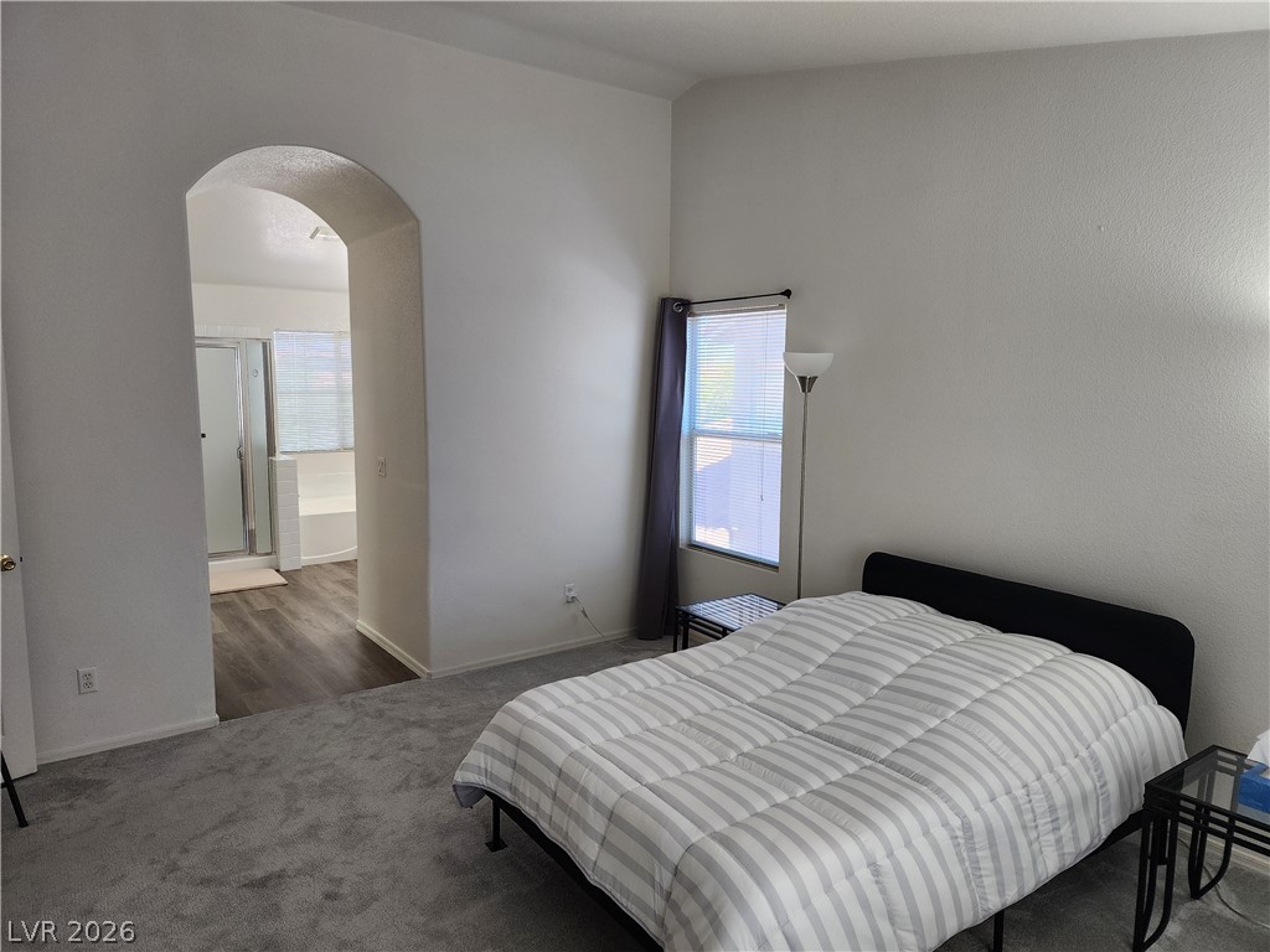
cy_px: 476
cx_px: 635
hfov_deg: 73.9
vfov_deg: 58.9
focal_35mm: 23
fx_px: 844
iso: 160
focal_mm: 6.4
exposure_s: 1/120
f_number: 1.8
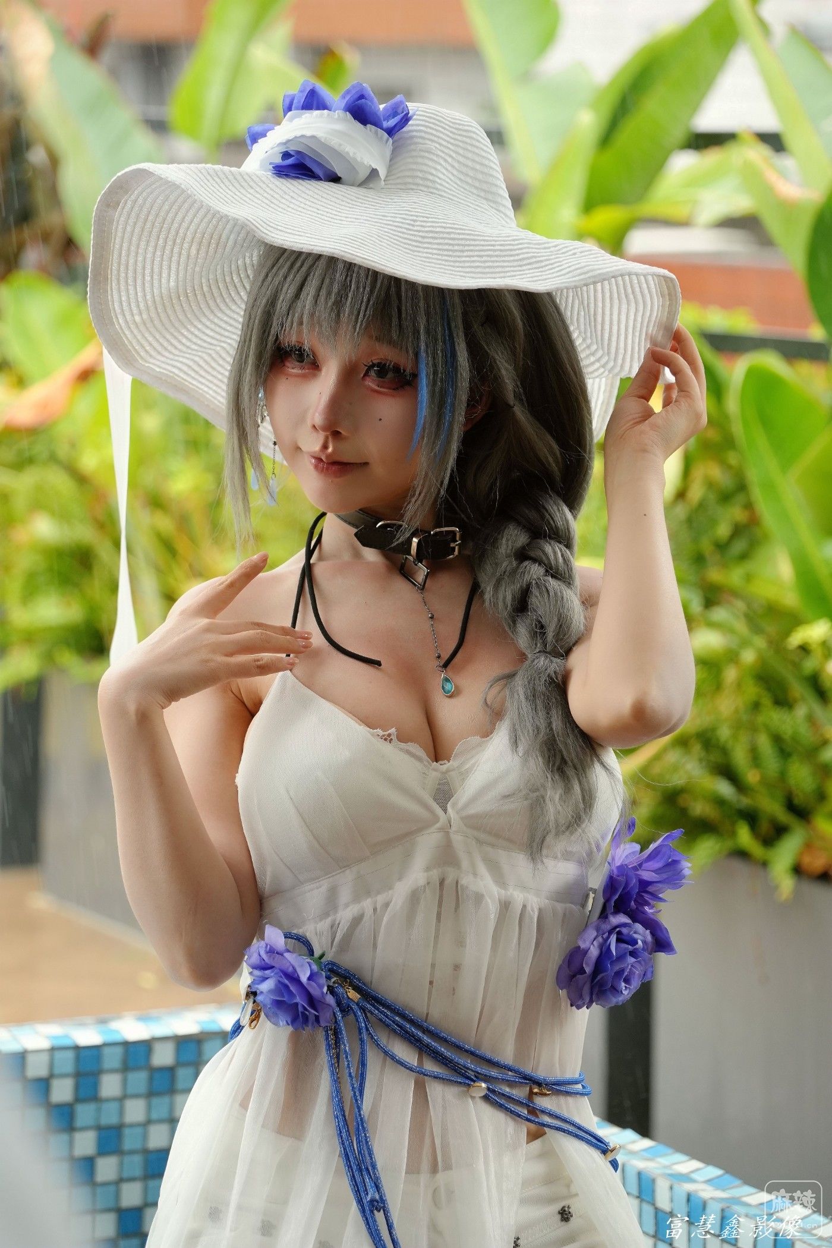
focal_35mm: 123
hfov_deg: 11.1
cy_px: 624
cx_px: 416
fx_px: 4264
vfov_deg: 16.7
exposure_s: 1/160
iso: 800
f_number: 5.6
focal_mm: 123
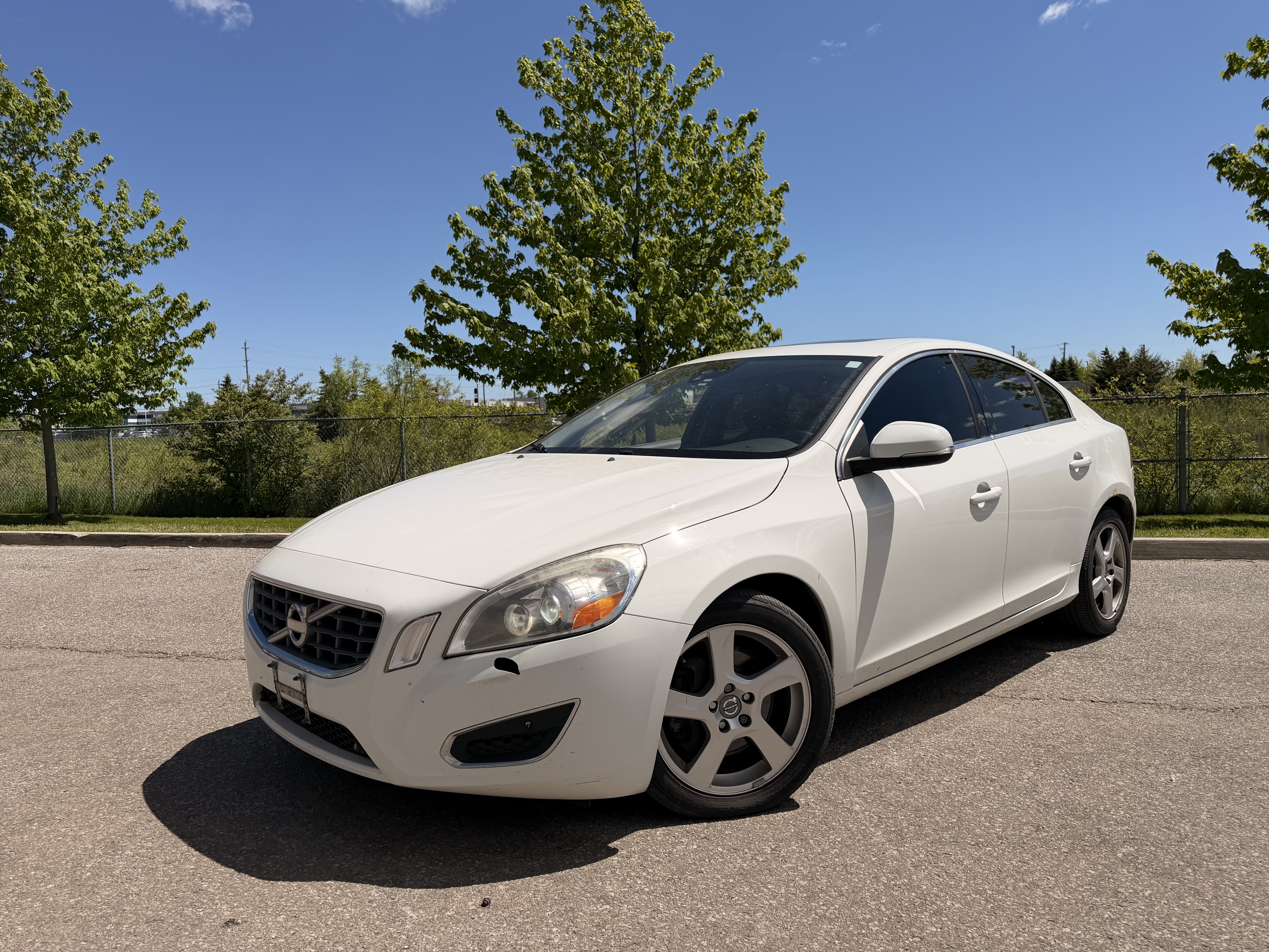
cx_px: 634
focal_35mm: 24
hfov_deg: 71.6
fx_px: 880
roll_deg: +2.6
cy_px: 476
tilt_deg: -3.6
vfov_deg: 56.8
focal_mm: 6.76
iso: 100
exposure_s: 1/11905
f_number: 1.78
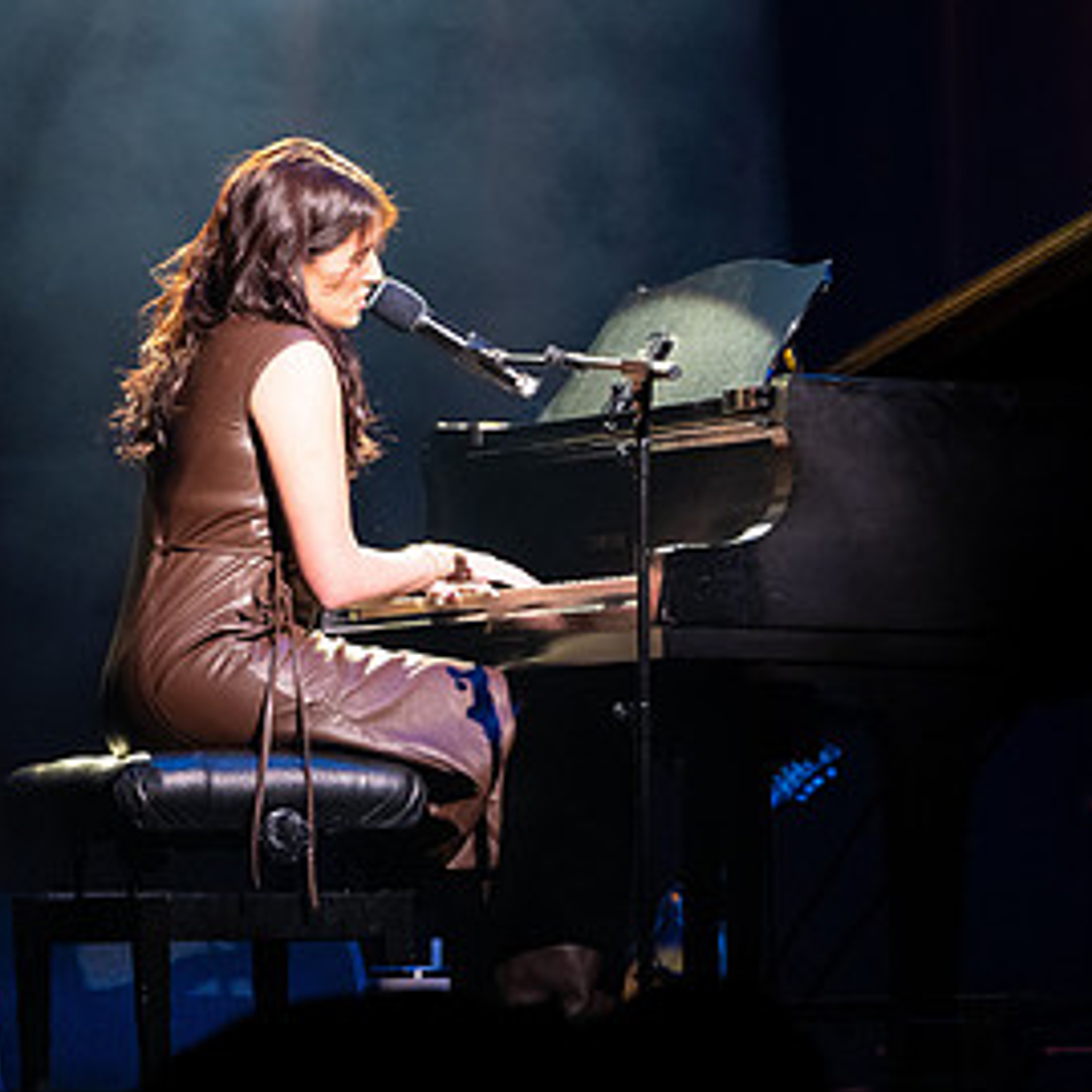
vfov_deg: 5.0
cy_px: 404
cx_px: 1016
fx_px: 12599
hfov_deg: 5.0
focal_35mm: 353
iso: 2000
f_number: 2.8
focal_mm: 180
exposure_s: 1/200
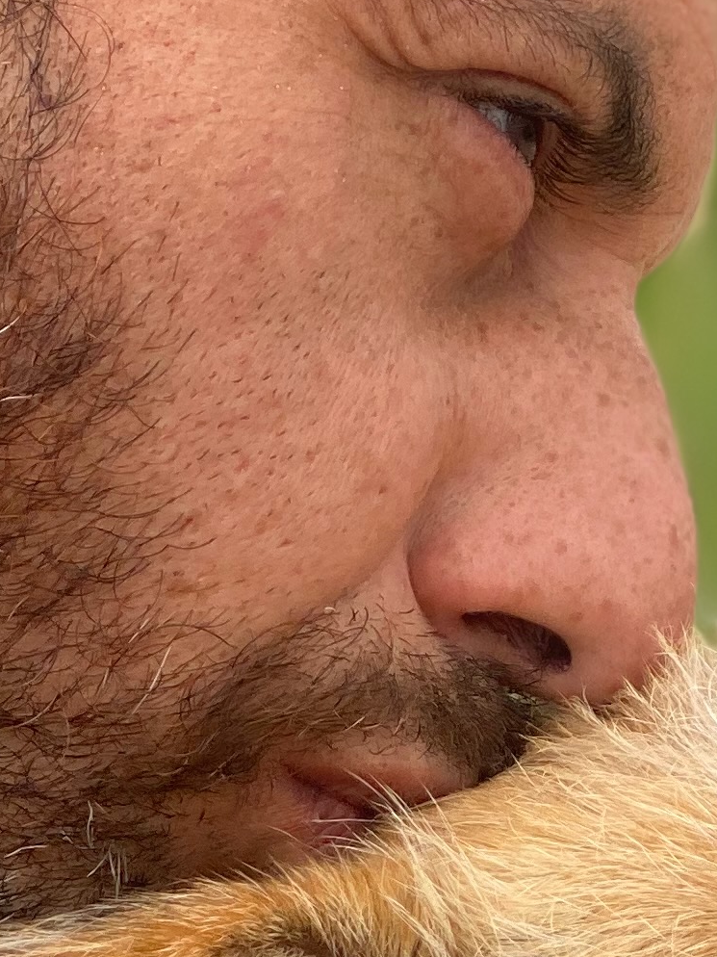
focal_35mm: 211
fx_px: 5830
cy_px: 898
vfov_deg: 9.3
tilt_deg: -7.7
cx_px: 218
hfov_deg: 7.0
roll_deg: +1.1
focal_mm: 6
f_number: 2
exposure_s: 1/727
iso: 20
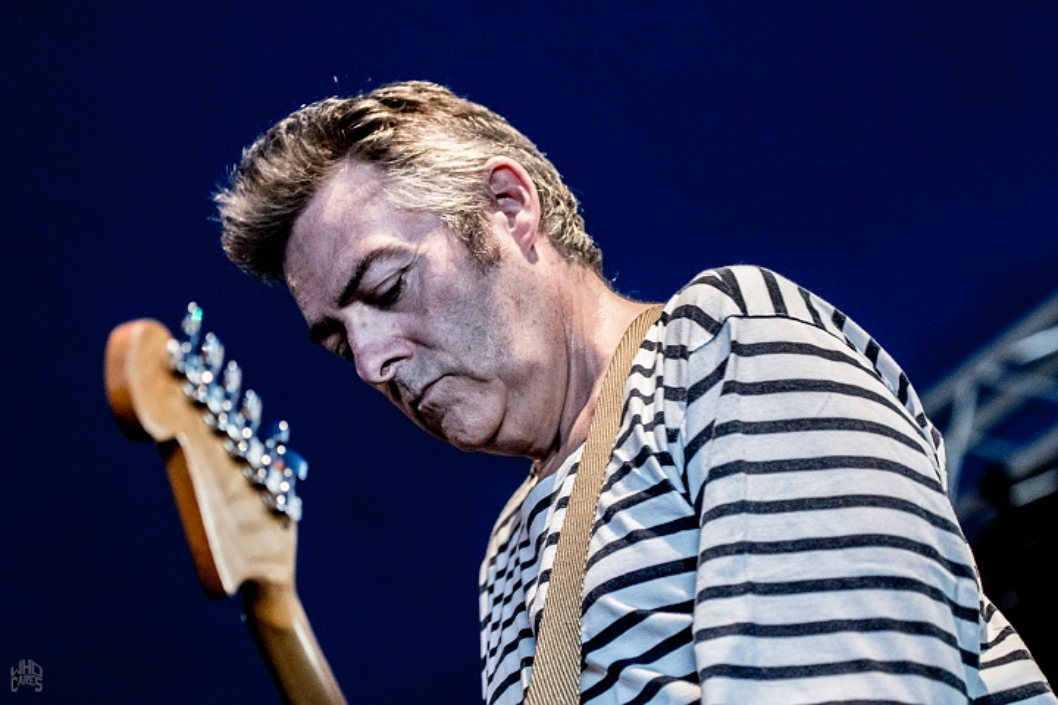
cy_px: 352
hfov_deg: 19.5
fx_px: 3086
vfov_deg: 13.0
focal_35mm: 105
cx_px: 529
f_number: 2.8
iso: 1600
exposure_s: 1/160
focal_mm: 70
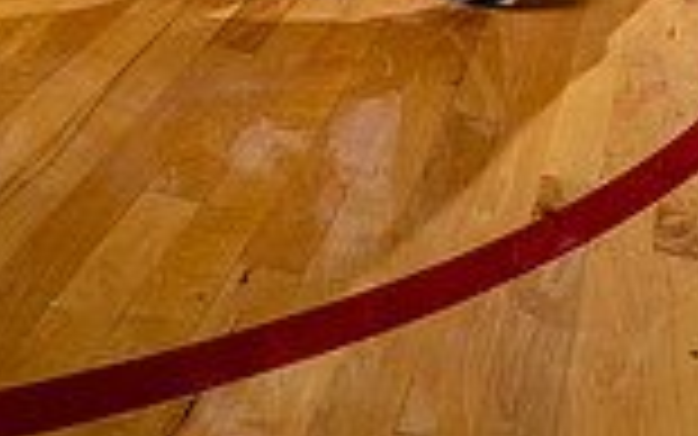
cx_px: 423
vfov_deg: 14.5
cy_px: -490
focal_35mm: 71
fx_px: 1351
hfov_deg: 28.9
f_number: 5.6
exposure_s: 1/250
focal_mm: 24
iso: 500
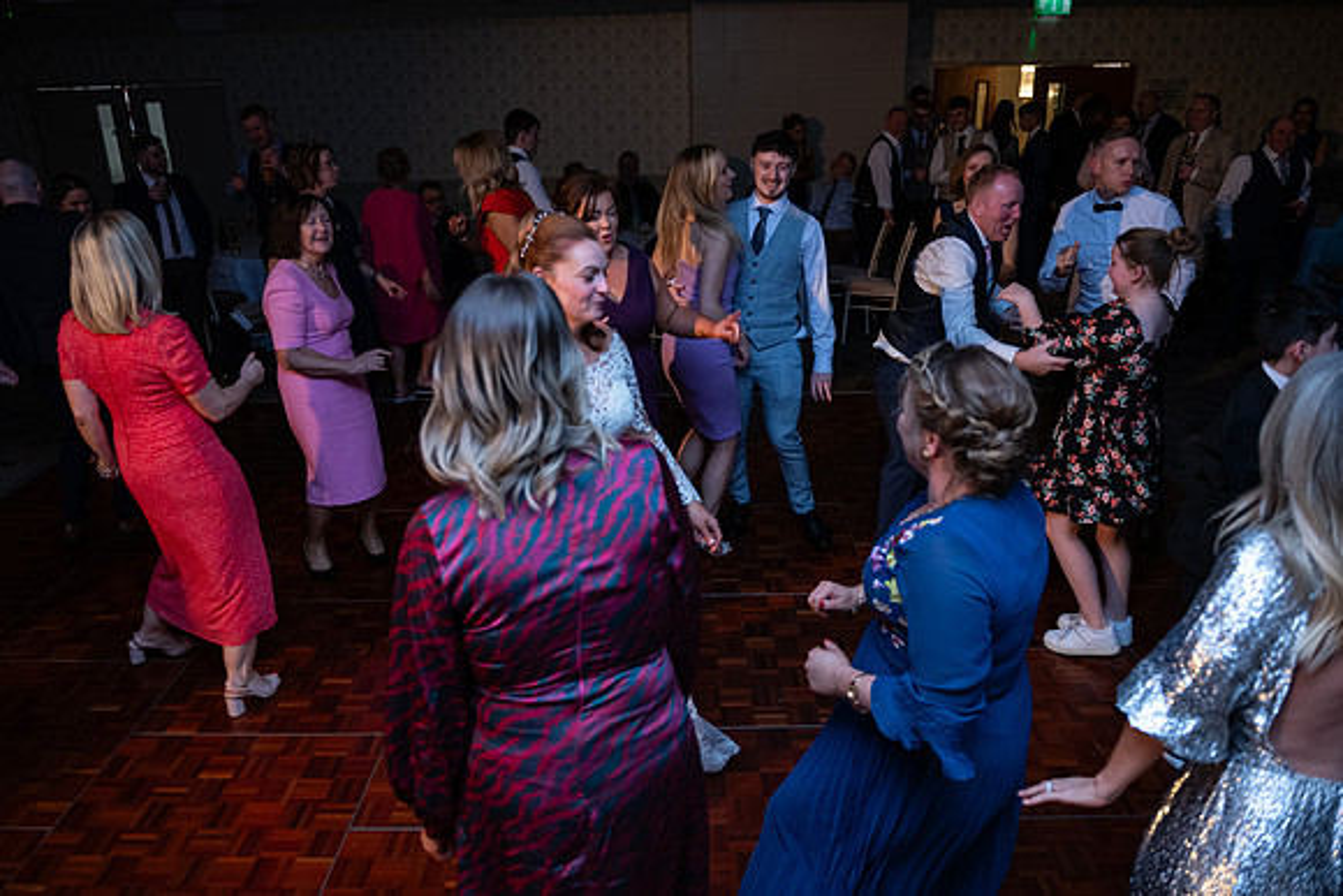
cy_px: 448
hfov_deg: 69.4
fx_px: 970
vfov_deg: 49.6
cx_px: 672
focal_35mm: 26
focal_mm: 26
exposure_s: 1/160
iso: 1000
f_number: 3.5
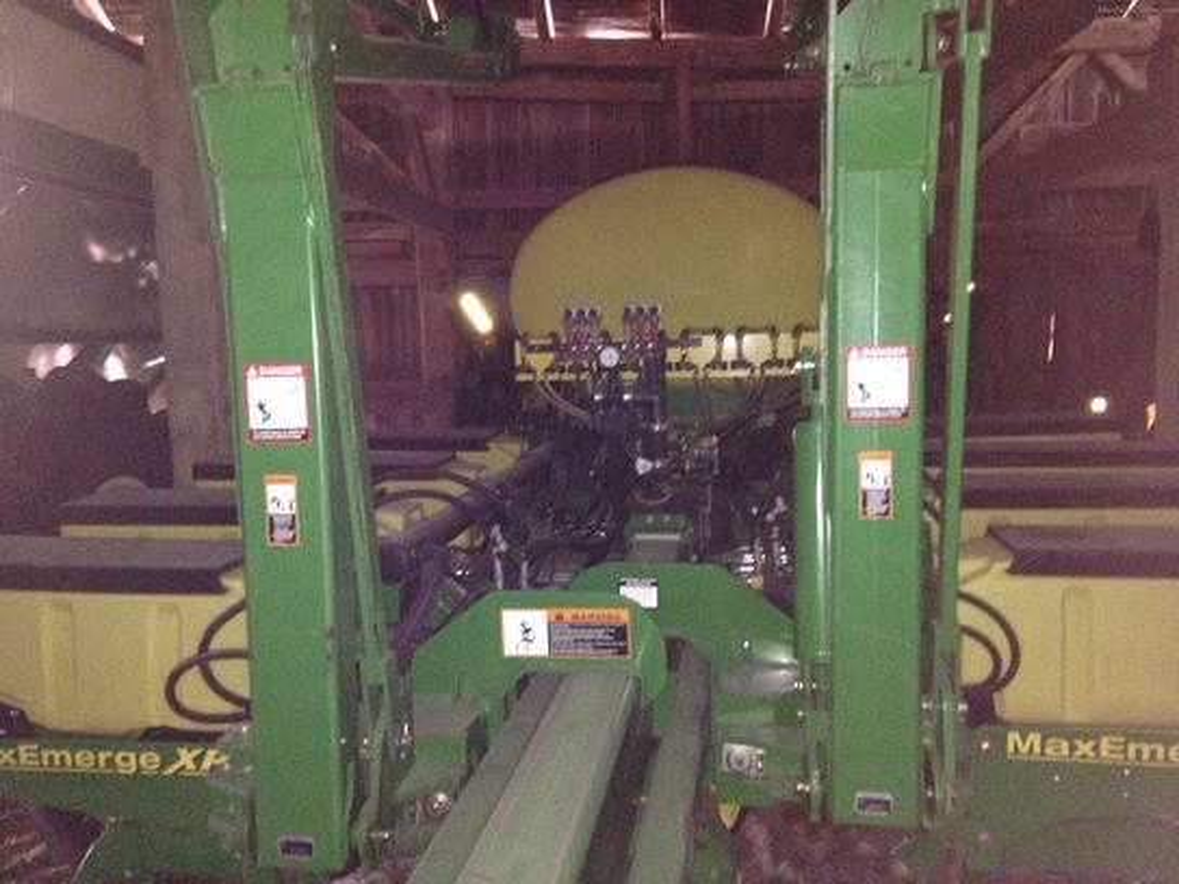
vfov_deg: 42.9
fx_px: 1124
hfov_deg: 55.4
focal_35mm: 33
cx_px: 590
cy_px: 442
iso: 800
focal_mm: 4.13
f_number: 2.4
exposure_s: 1/16
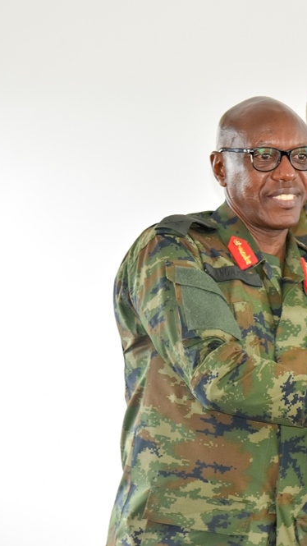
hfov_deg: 4.7
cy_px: 273
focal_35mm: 260
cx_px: 387
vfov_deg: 8.3
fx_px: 3763
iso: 800
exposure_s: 1/100
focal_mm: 110
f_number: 5
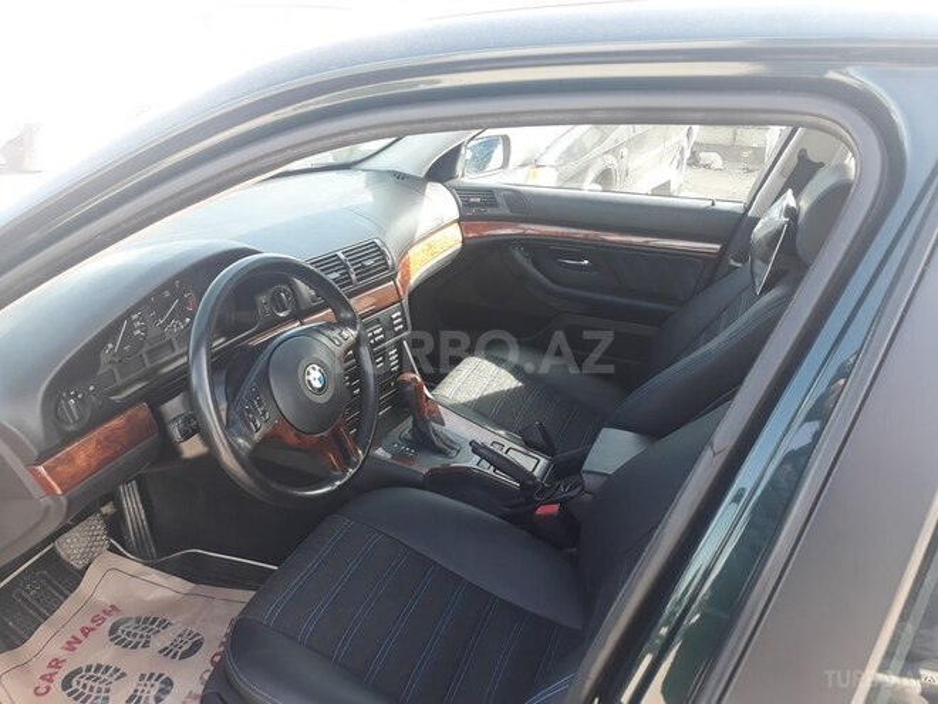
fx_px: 732
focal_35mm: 27
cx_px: 469
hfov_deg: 65.3
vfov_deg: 51.4
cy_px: 352
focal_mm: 3.6
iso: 64
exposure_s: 1/100
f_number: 1.9
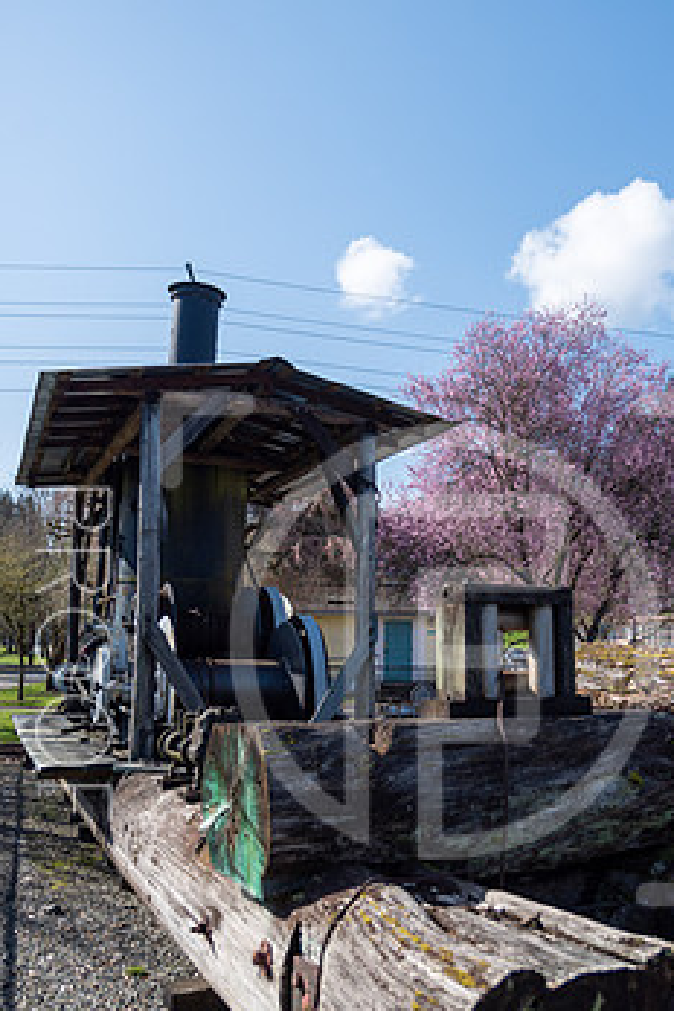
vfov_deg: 60.1
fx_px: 871
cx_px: 433
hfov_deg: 41.9
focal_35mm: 31
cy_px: 561
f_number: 2.8
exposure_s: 1/4000
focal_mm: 24
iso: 200
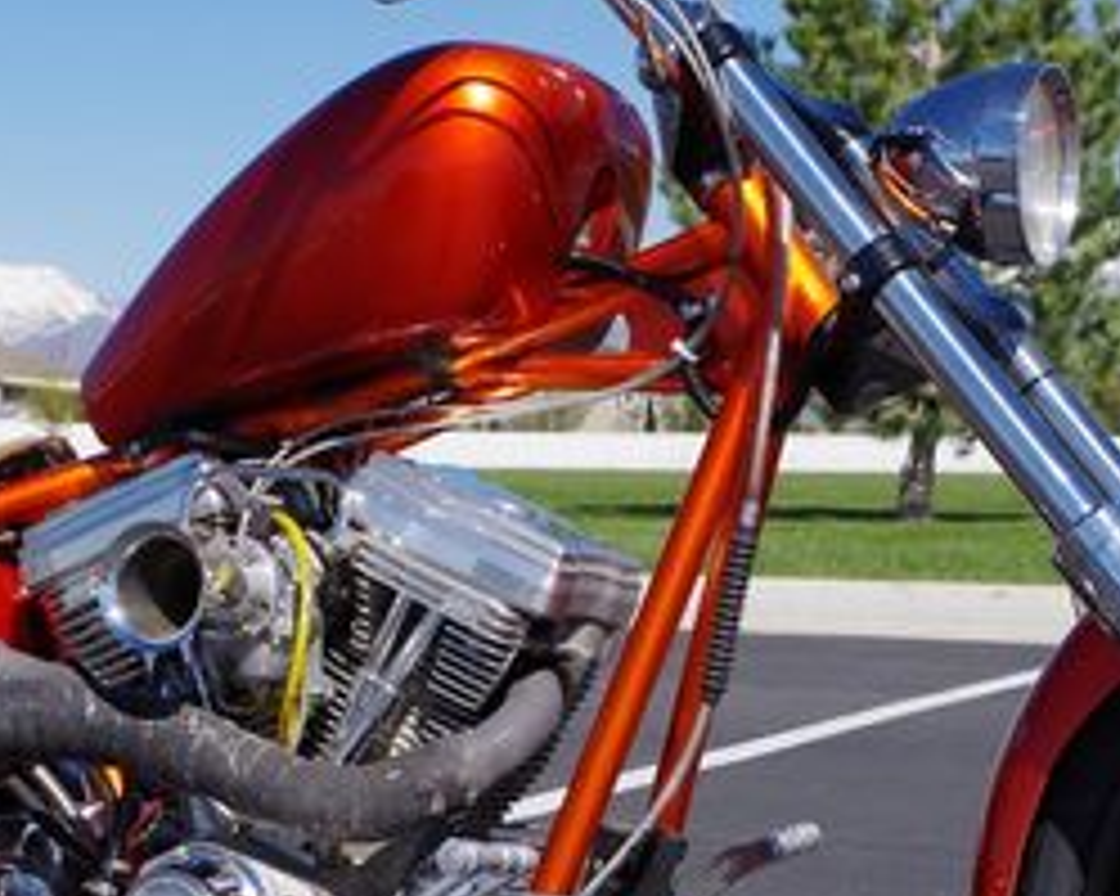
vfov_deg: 17.6
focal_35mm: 87
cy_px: 592
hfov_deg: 22.0
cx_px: 621
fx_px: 2883
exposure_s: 1/400
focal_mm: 24.38
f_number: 9
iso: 200
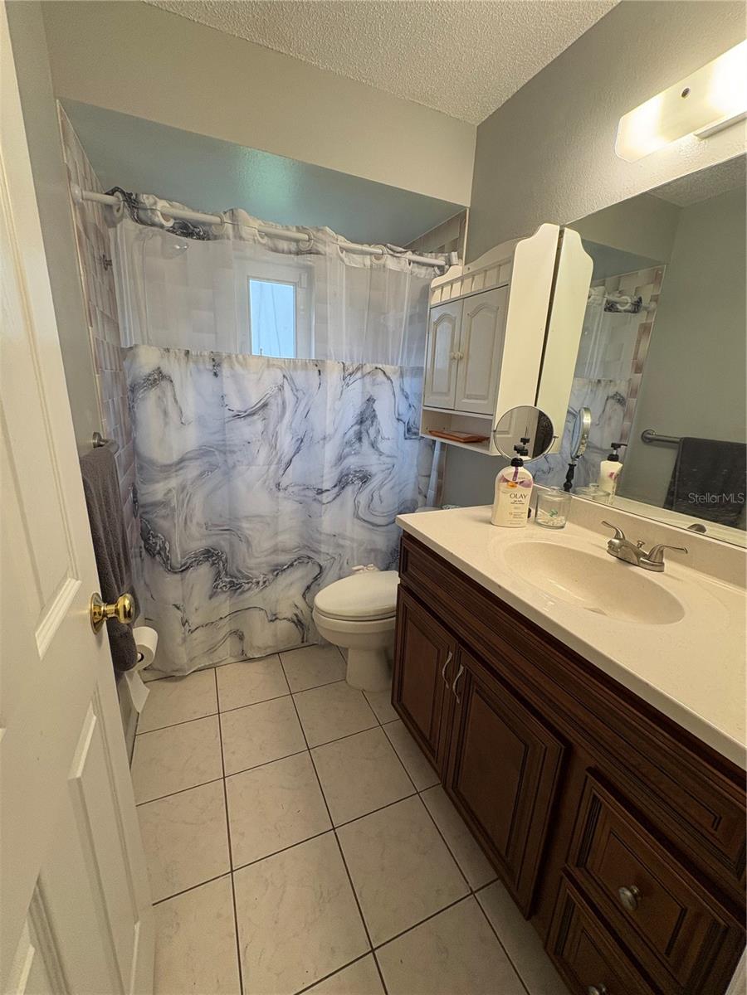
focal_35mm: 14
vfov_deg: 102.1
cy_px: 498
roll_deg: -2.5
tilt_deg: -14.6
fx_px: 403
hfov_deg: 85.7
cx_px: 374
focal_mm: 2.22
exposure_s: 1/120
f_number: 2.2
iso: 200
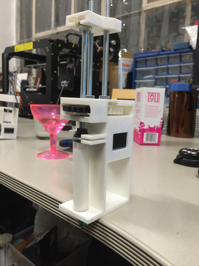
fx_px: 222
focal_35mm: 29
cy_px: 133
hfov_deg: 48.2
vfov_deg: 61.7
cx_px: 100
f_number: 2.2
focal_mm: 4.15
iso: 80
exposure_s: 1/33
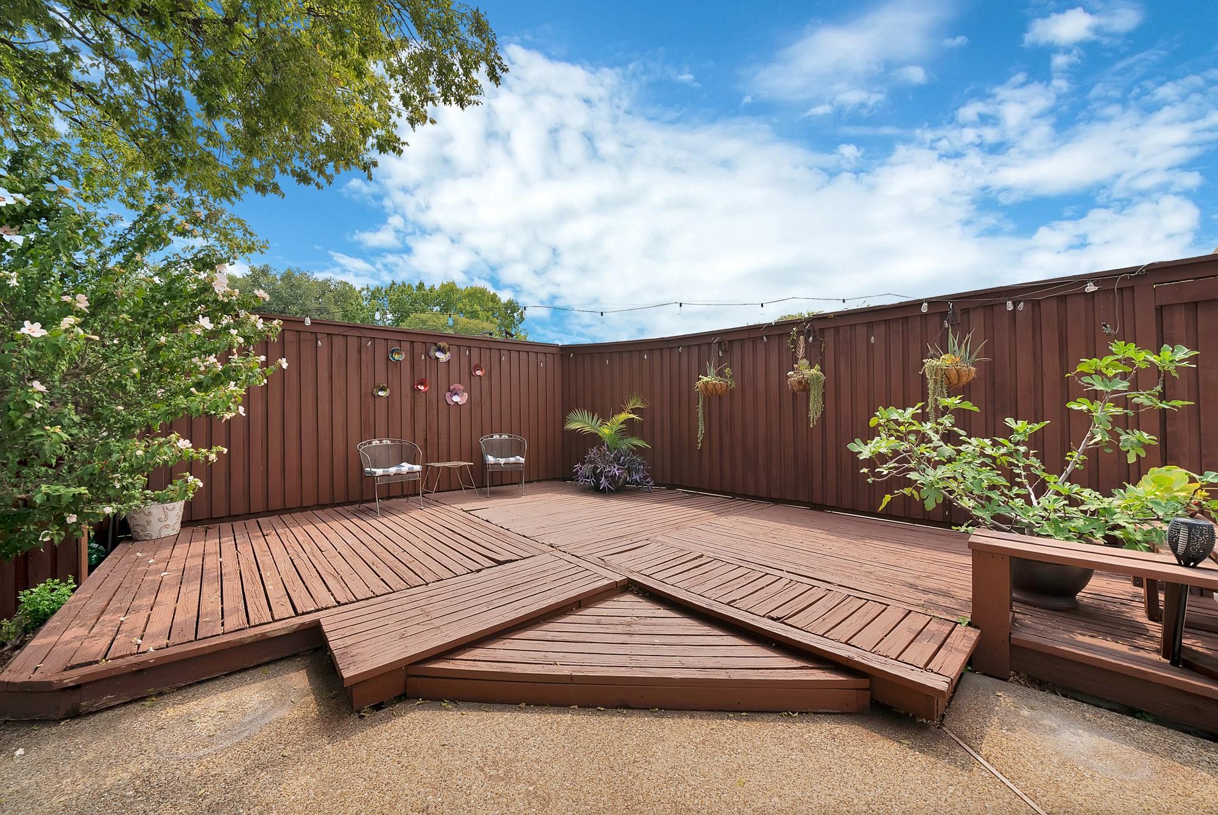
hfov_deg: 112.6
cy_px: 408
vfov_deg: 90.1
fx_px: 406
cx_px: 609
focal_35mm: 12
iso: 640
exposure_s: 1/320
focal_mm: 12
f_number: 9
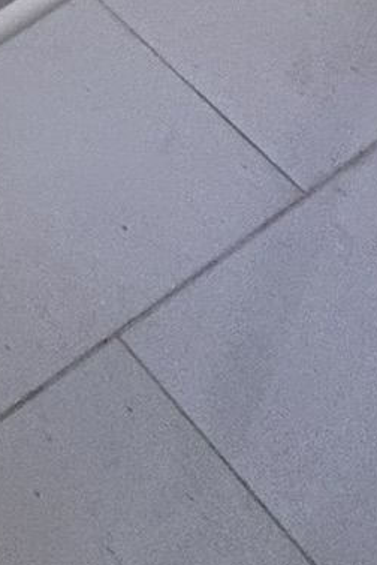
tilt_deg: -15.6
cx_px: -763
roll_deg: -0.5
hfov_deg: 11.0
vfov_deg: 13.4
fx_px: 1239
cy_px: -937
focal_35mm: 79
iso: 100
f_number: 2.2
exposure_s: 1/120
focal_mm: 2.22
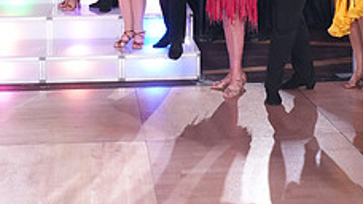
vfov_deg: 14.3
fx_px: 770
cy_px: -79
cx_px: 154
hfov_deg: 26.5
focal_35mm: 80
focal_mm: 30
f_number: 4
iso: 3200
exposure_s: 1/500
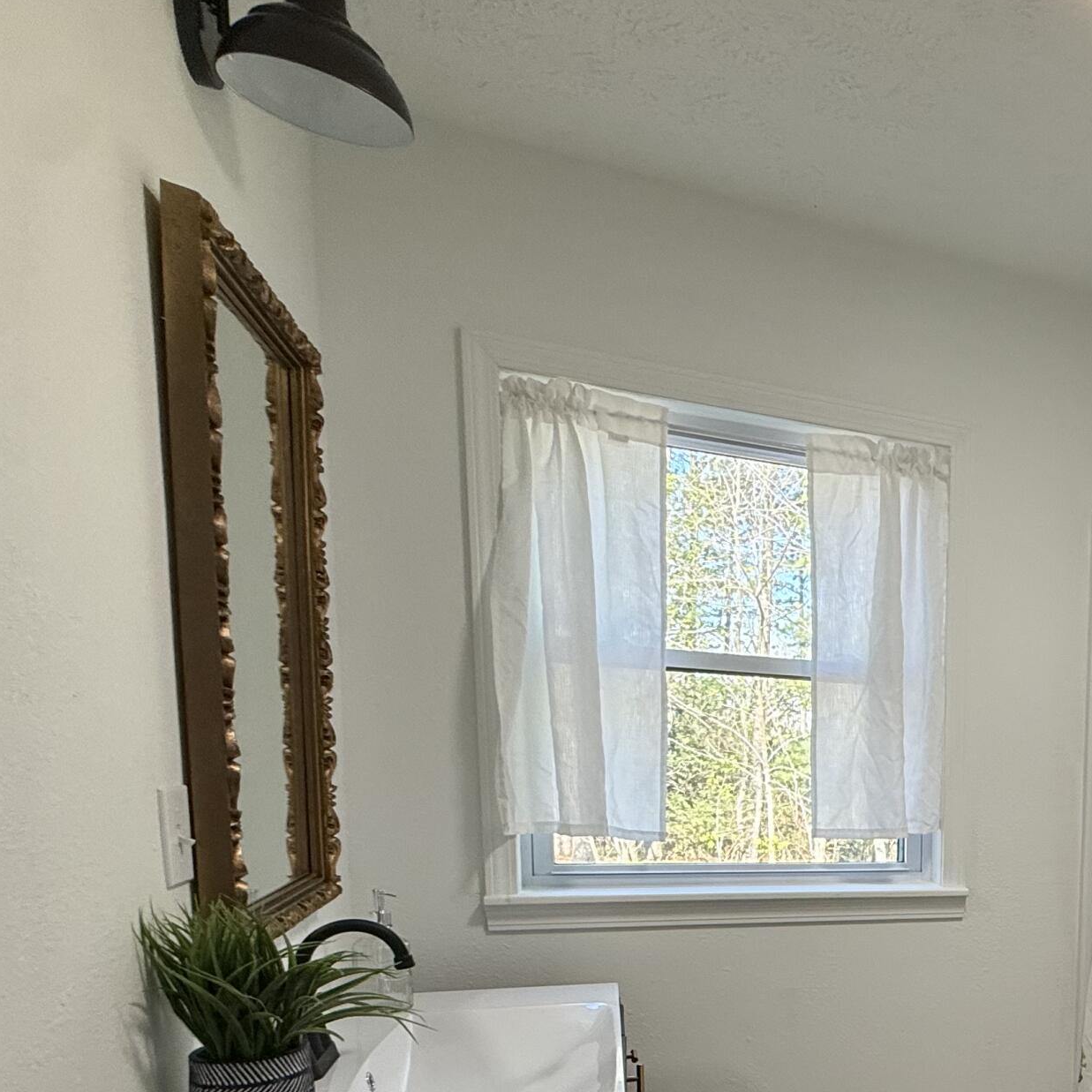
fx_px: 1071
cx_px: 1165
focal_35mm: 30
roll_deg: -3.5
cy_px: 899
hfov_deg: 43.5
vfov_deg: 50.2
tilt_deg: -8.3
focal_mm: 2.22
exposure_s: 1/120
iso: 100
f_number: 2.2
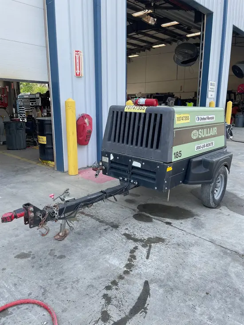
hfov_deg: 53.1
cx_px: 122
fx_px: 244
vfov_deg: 67.3
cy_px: 162
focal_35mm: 26
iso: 32
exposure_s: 1/759
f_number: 1.6
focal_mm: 4.2
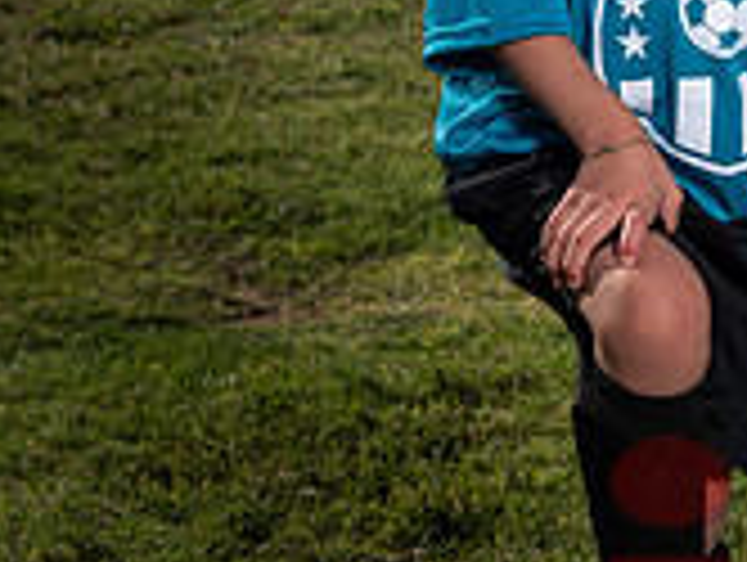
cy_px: 49
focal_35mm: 130
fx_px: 2809
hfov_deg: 15.0
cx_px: 630
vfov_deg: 11.4
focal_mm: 50
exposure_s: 1/1250
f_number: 5.6
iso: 100
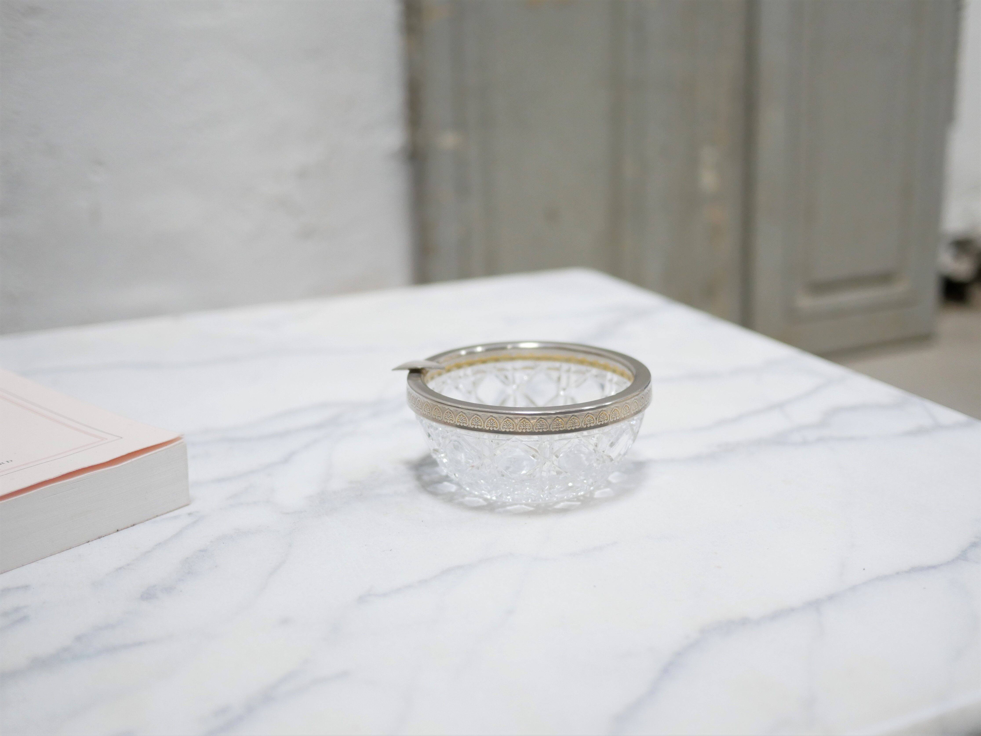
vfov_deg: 36.0
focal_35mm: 40
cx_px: 490
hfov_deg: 46.8
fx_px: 1134
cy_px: 368
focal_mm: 20
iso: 800
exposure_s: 1/60
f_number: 1.7
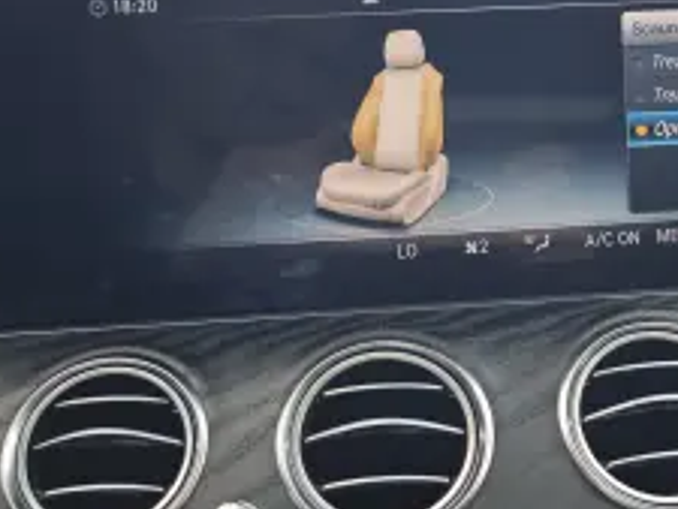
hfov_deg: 33.8
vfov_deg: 26.1
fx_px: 1097
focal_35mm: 56
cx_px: 485
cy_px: 244
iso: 64
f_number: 1.4
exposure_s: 1/100
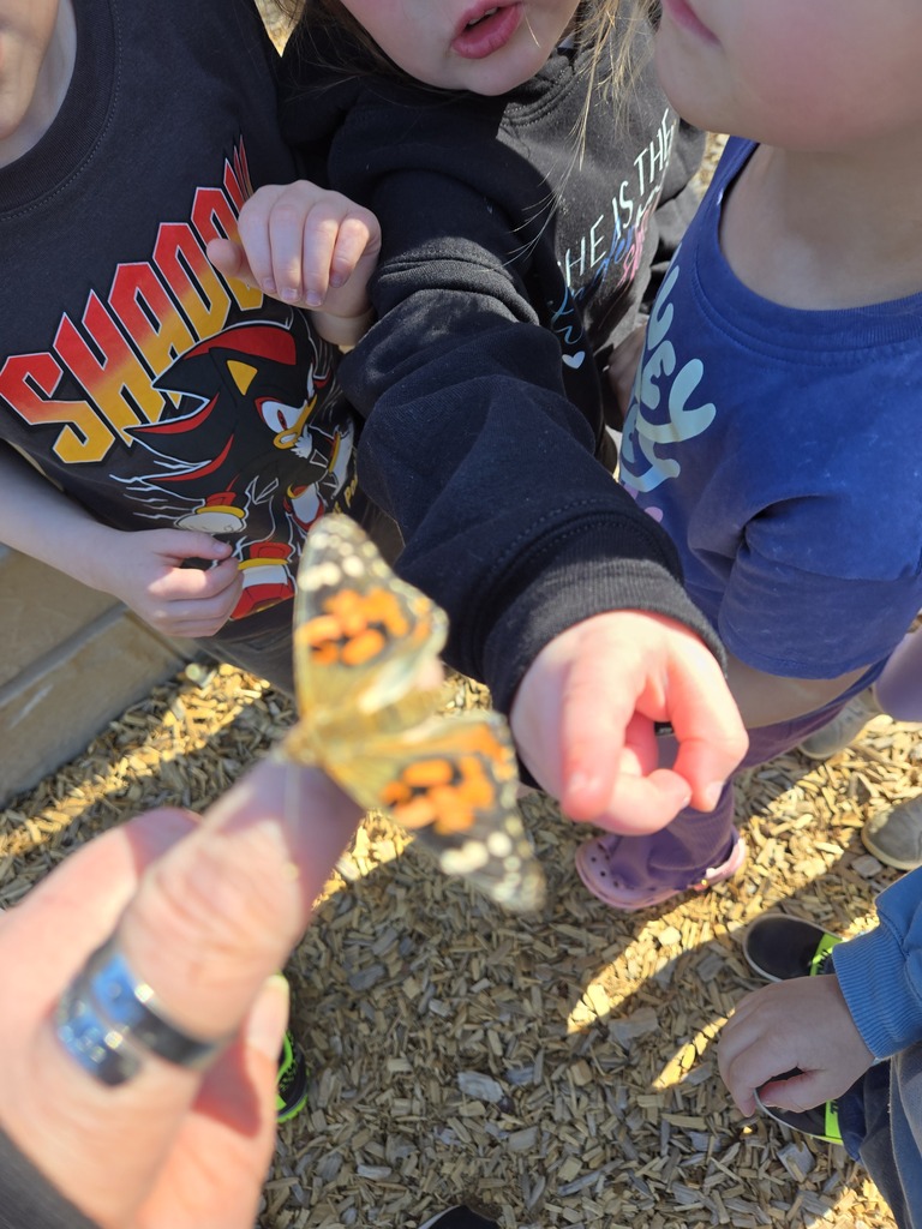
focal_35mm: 23
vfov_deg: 73.9
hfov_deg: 58.9
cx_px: 461
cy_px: 614
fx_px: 817
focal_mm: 5.4
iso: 25
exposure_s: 1/378
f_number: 1.8
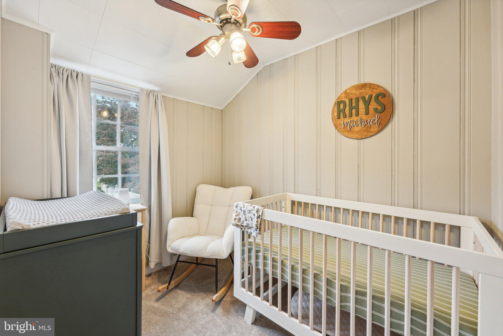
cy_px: 168
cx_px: 252
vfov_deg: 81.2
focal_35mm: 14
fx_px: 196
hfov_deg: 104.3
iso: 500
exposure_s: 1/25
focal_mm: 14
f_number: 8
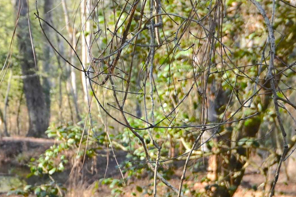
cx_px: -133
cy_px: 192
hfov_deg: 17.7
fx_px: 863
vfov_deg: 12.9
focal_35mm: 105
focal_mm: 24
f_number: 4.5
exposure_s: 1/250
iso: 200
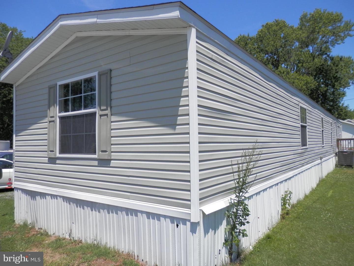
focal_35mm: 25
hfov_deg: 69.4
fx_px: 256
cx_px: 177
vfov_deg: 54.9
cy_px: 133
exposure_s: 1/160
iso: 80
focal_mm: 4.5
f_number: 8.7
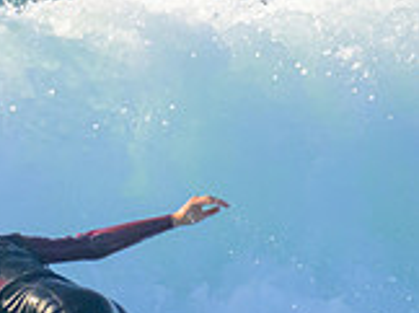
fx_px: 43015
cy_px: 218
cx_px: -232
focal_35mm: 3559
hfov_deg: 0.6
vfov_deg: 0.4
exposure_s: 1/2000
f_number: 11
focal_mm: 800
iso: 1600
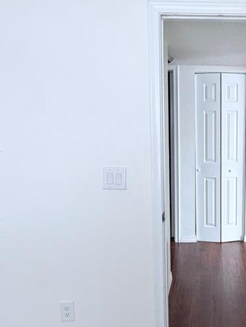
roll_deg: -1.1
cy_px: 161
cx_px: 223
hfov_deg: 38.8
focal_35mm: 34
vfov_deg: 53.9
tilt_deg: -6.2
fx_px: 322
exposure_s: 1/121
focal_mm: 2.22
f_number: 2.2
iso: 200
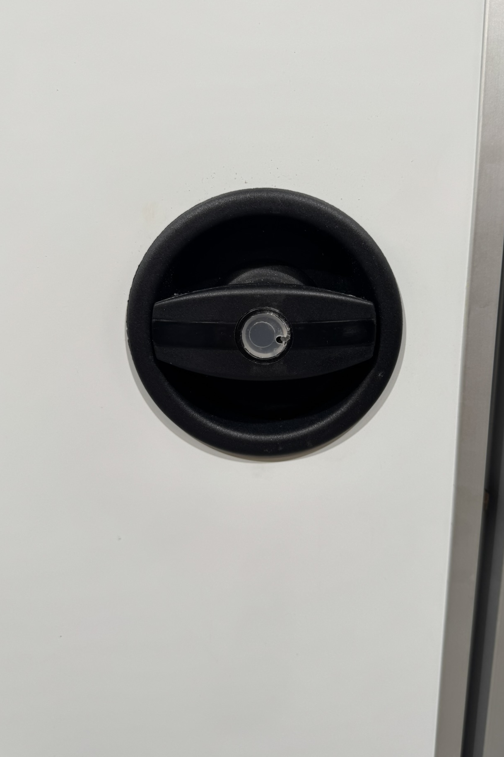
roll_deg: -0.1
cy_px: 340
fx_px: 588
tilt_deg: -14.6
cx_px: 295
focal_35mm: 28
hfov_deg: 46.2
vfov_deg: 65.3
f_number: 1.78
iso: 64
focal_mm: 6.76
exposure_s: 1/121
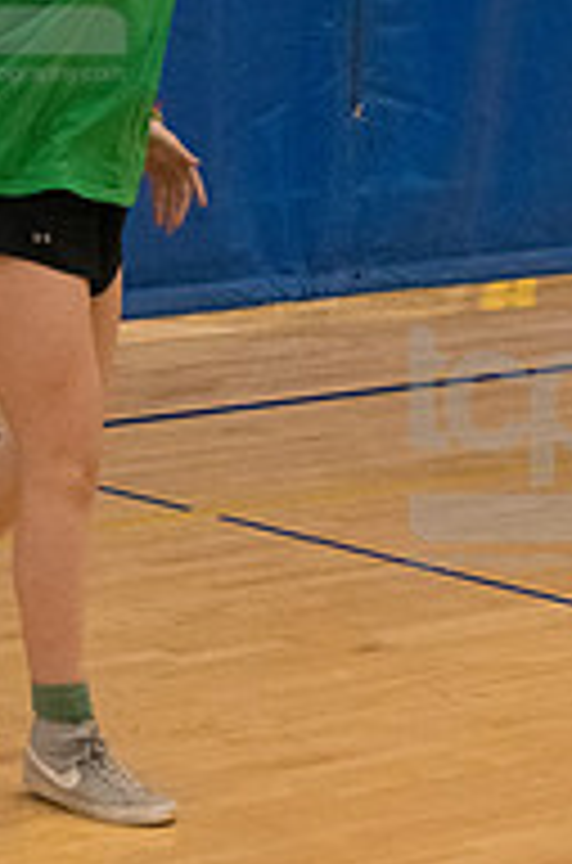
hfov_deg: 7.4
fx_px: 4385
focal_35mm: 183
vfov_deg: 11.1
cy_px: -40
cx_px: 20
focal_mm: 52
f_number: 5.6
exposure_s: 1/400
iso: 10000
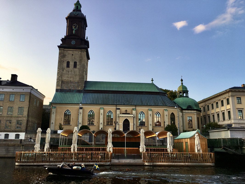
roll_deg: +1.1
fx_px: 205
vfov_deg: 48.2
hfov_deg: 61.7
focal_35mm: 29
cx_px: 122
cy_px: 92
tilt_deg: +12.4
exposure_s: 1/553
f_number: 2.2
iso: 25
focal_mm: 4.15
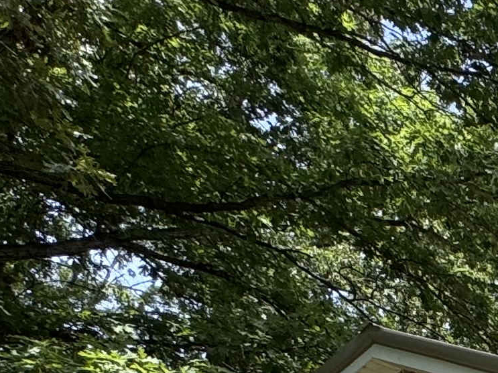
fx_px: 1093
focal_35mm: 76
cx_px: 974
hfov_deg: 18.2
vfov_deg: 15.1
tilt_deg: -0.8
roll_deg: +1.2
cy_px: 775
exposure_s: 1/565
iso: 40
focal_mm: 2.22
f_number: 2.2
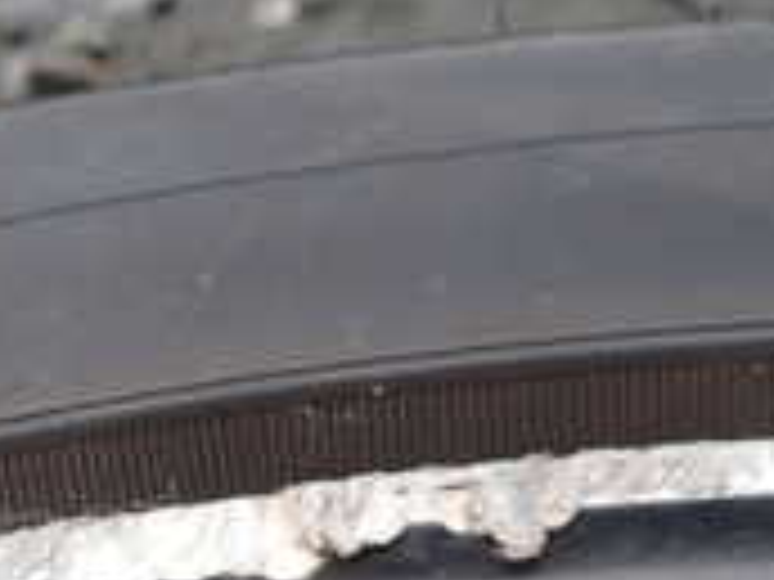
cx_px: -364
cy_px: 495
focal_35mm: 87
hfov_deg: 19.7
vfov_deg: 16.8
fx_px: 1945
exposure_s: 1/500
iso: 100
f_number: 2.8
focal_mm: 4.5
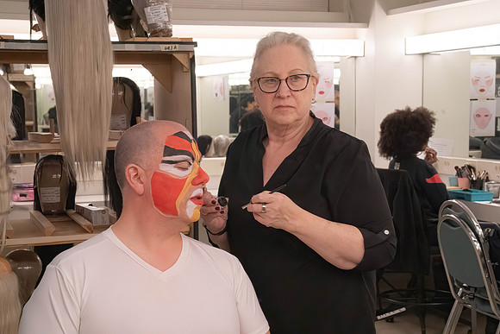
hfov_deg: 28.8
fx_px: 972
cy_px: 167
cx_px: 250
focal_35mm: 70
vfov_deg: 19.5
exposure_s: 1/500
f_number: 11
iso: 16000
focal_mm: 70
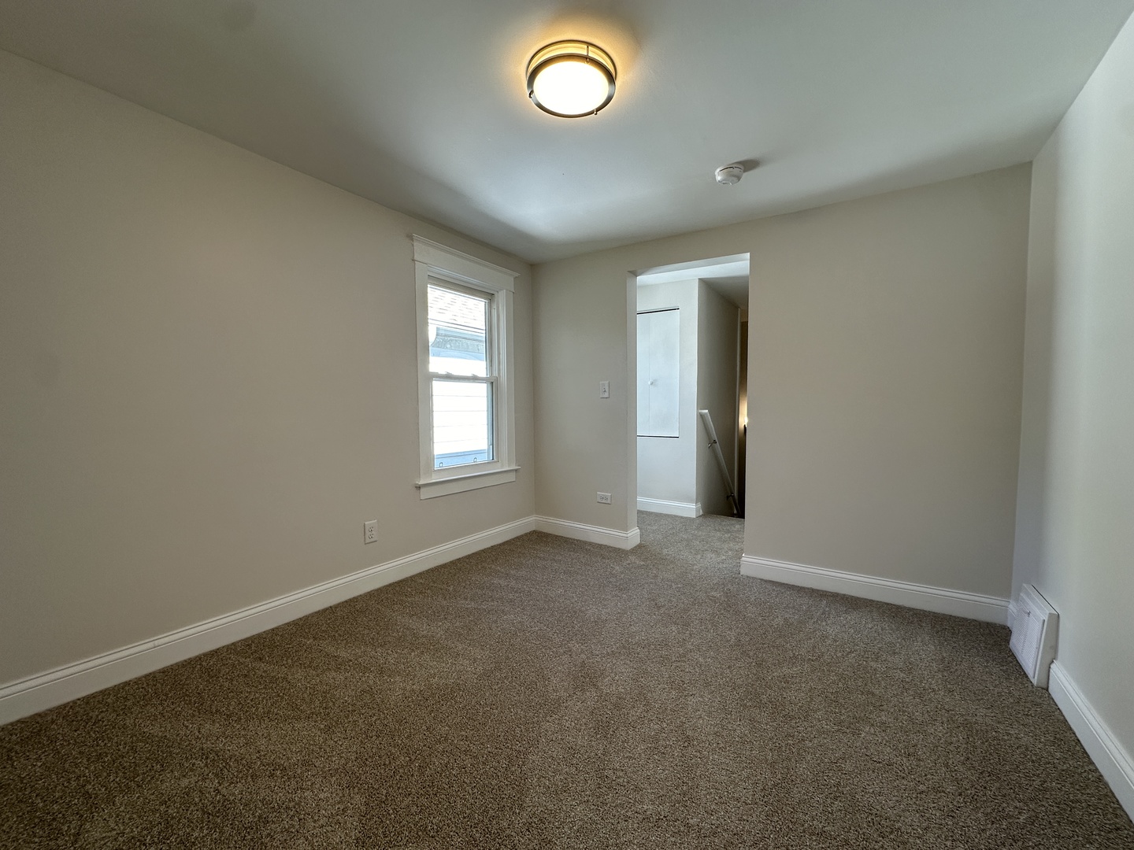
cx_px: 567
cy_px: 425
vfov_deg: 85.7
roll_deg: +0.5
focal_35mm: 14
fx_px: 459
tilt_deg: -2.1
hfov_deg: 102.1
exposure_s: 1/120
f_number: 2.2
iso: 80
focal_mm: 2.22
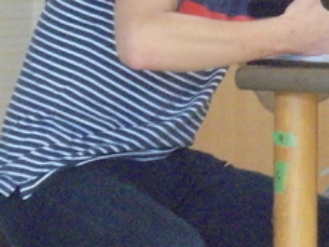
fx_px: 3201
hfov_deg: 5.8
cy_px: 59
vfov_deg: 4.4
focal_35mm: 337
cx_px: 556
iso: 800
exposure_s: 1/50
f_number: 4.7
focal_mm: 16.9
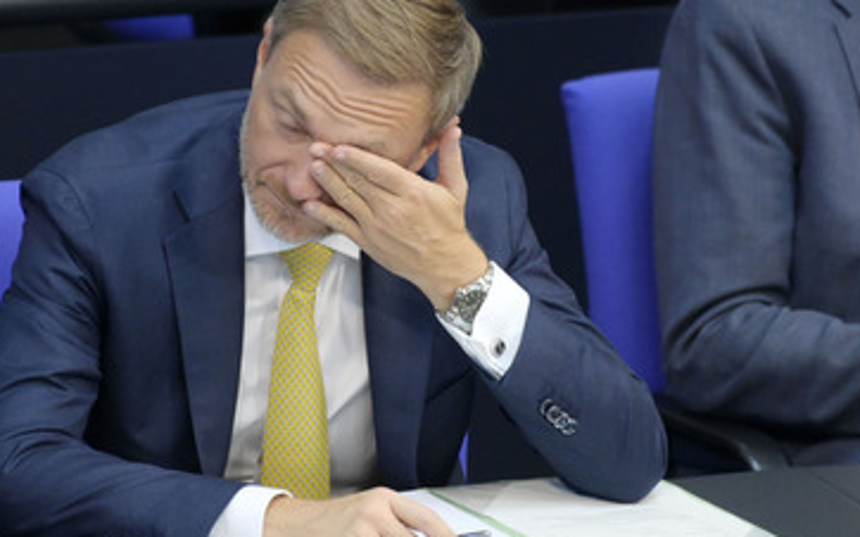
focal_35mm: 634
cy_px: 261
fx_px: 14855
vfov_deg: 2.1
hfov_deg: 3.3
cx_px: 329
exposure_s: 1/320
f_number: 5.6
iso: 8000
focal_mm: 500
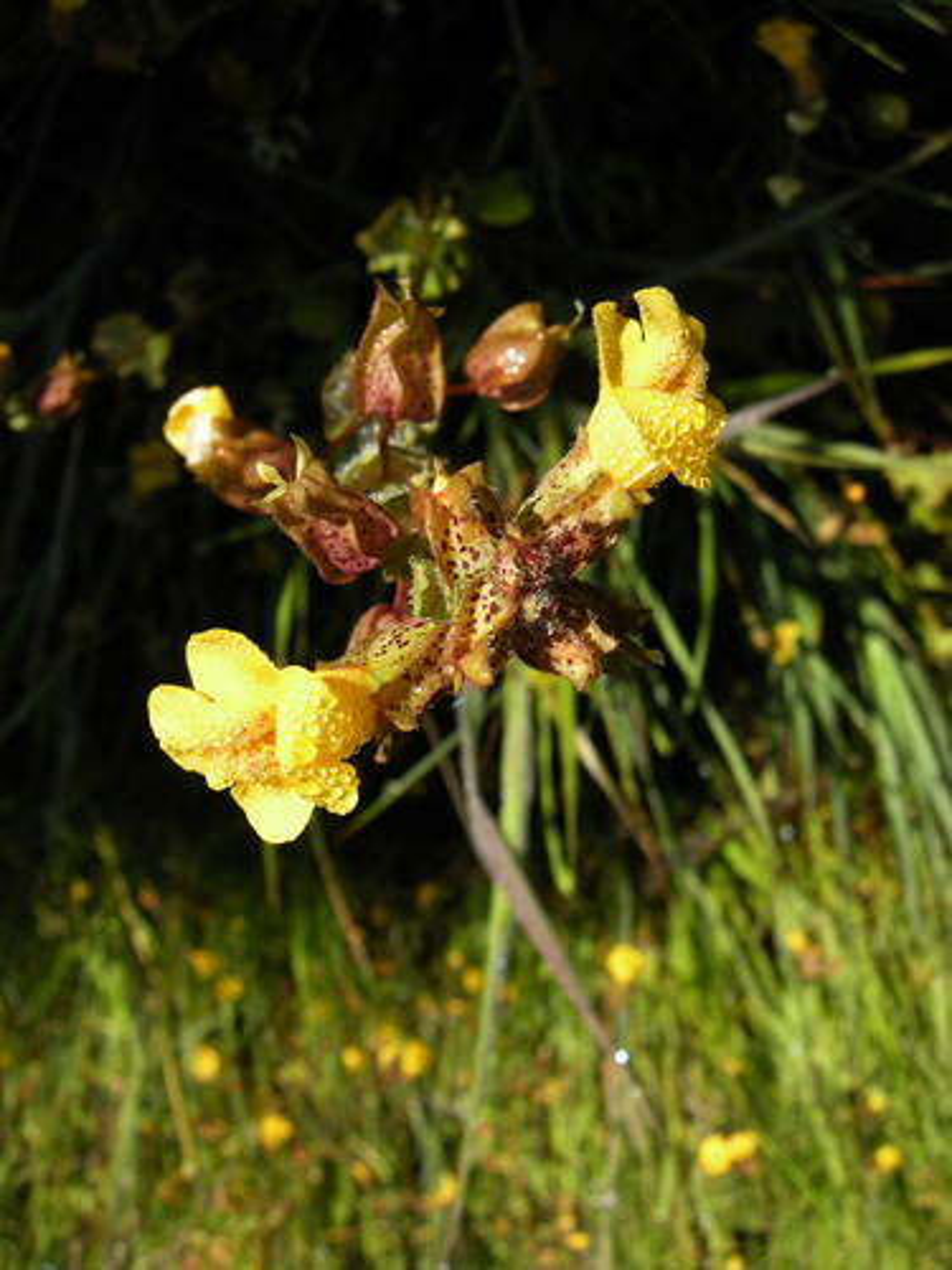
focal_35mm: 35
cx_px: 476
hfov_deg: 40.7
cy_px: 635
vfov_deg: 52.6
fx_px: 1283
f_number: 4.8
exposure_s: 1/217
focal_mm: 7.5
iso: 64
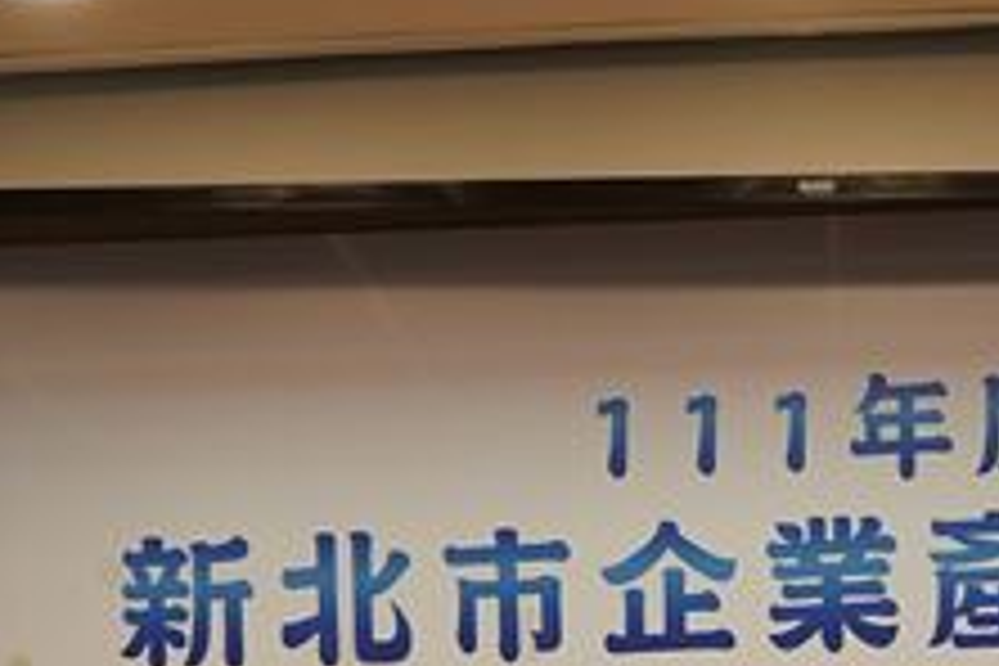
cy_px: 1033
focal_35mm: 139
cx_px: 814
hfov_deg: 14.7
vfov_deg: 9.6
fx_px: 3857
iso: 2500
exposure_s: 1/160
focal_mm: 44
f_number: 4.5
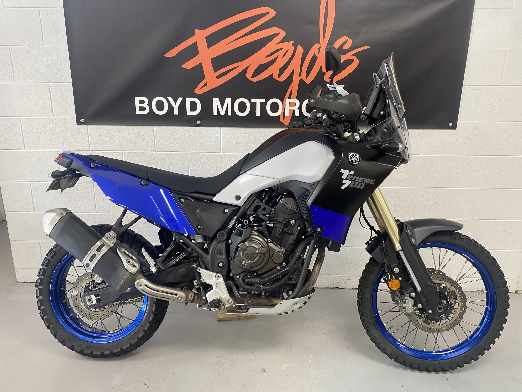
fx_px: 392
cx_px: 261
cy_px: 196
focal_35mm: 26
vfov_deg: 53.1
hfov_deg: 67.3
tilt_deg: -15.9
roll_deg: -0.4
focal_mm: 4.25
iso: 64
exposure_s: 1/50
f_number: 1.8
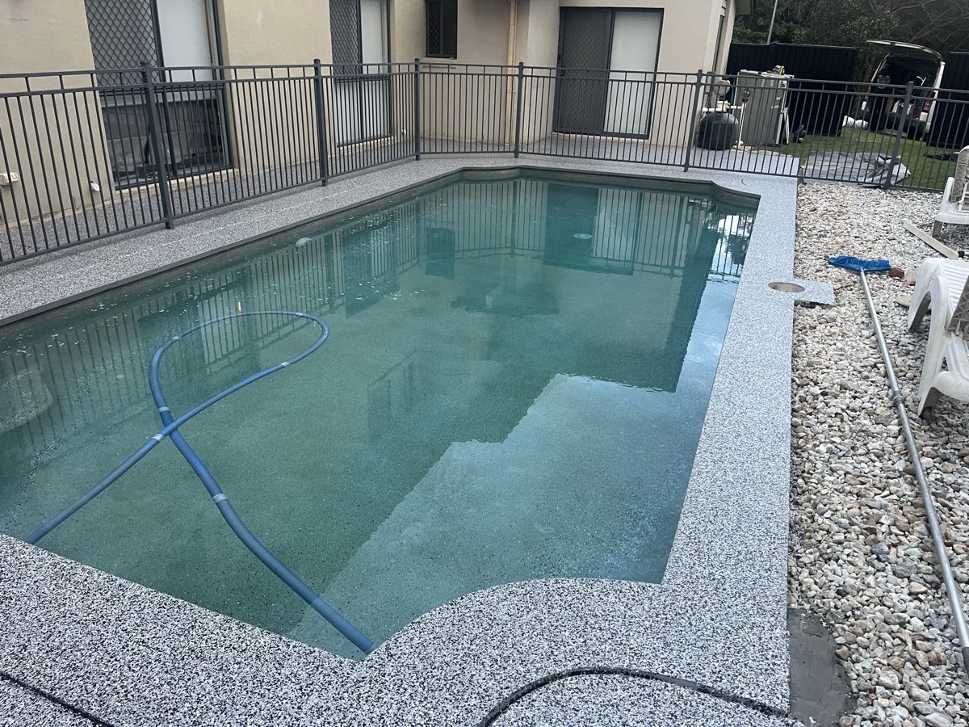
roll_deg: -2.5
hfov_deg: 67.3
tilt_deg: -23.6
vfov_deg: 53.1
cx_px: 484
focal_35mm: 26
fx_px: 728
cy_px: 364
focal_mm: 5.1
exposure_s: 1/96
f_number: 1.6
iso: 125
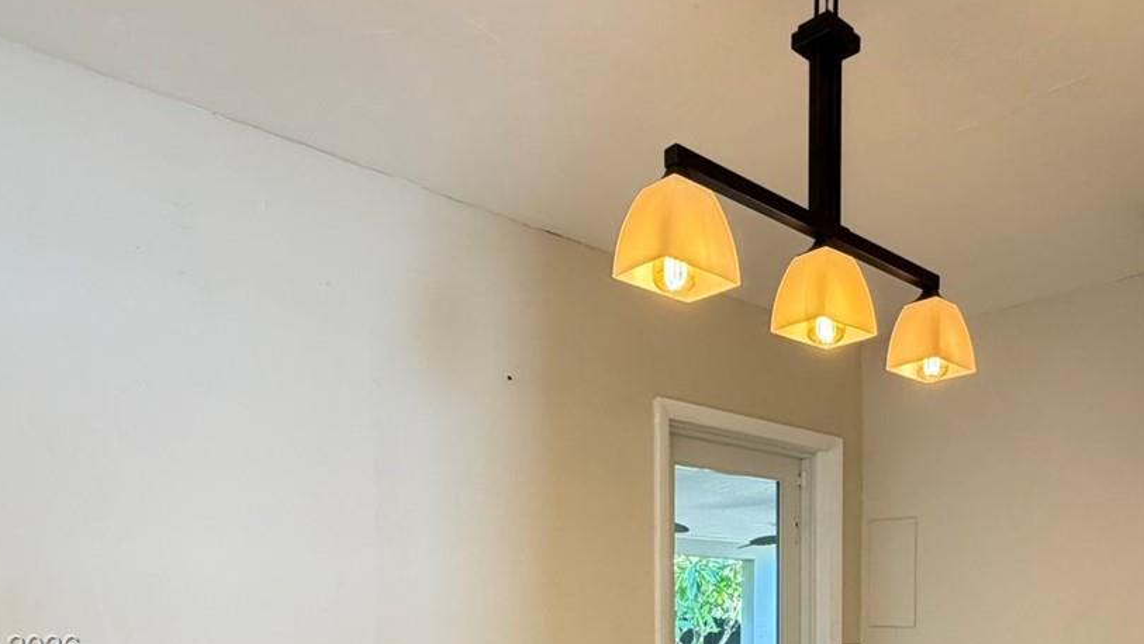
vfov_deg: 35.2
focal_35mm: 30
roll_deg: +0.2
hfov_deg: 62.6
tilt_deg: -2.8
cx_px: 767
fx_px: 910
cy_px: 650
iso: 400
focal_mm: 2.22
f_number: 2.2
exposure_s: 1/60
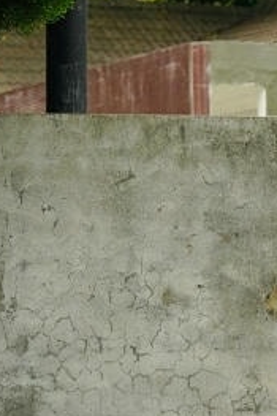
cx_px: 877
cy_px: 234
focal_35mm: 160
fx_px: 1849
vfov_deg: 12.8
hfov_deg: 7.4
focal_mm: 35
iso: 100
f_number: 5
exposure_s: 1/80
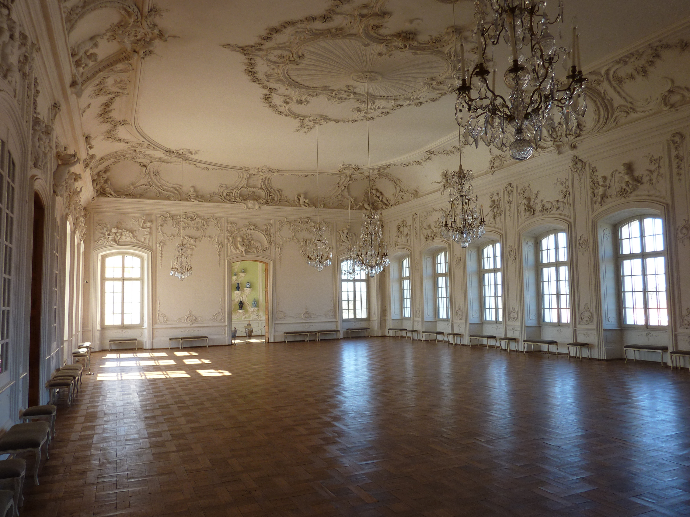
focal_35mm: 25
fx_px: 498
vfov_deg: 54.9
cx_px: 345
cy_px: 258
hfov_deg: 69.4
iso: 80
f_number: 3.3
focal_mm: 4.1
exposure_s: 1/50
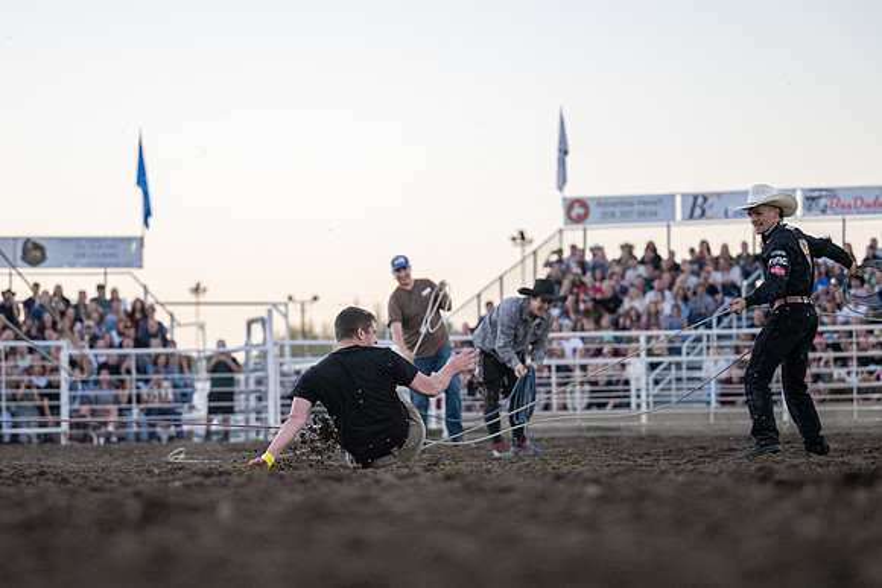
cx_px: 356
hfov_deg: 14.3
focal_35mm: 143
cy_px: 307
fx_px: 3502
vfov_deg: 9.6
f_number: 2.8
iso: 1600
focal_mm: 98
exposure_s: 1/1000
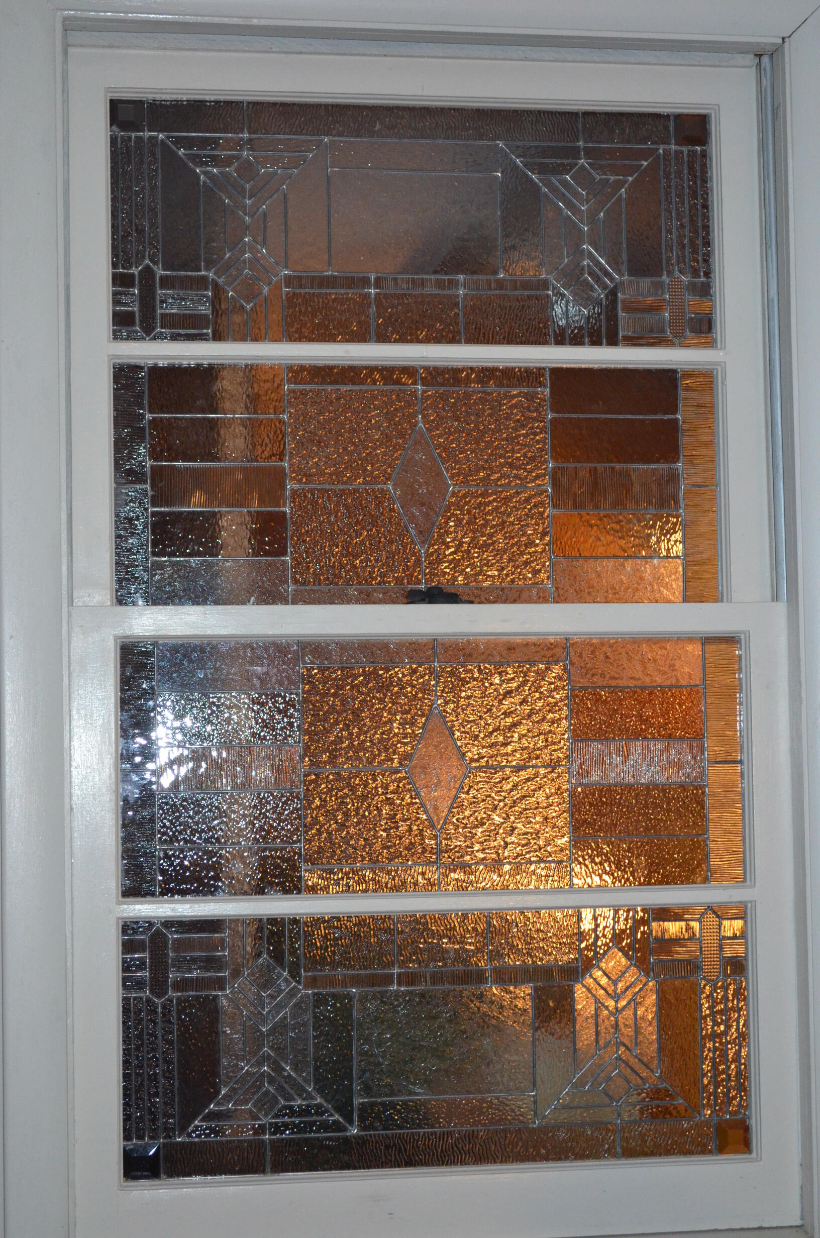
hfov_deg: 22.5
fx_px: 2059
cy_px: 619
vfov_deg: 33.5
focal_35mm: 60
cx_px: 410
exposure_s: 1/60
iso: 3200
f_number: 5.3
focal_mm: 40
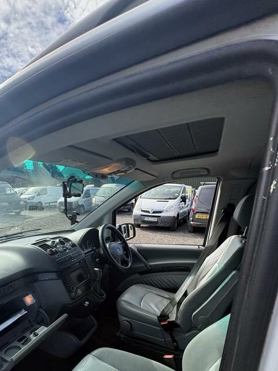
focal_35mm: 20
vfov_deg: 78.1
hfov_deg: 64.6
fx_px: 214
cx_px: 98
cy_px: 257
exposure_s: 1/734
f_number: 2.2
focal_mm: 2.22
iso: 64
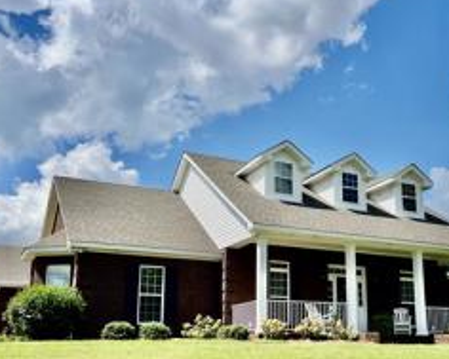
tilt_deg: +11.7
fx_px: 572
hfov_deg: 42.4
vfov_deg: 34.7
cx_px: 295
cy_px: 234
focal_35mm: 43
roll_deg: +0.4
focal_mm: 5.1
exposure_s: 1/5076
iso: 50
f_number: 1.6
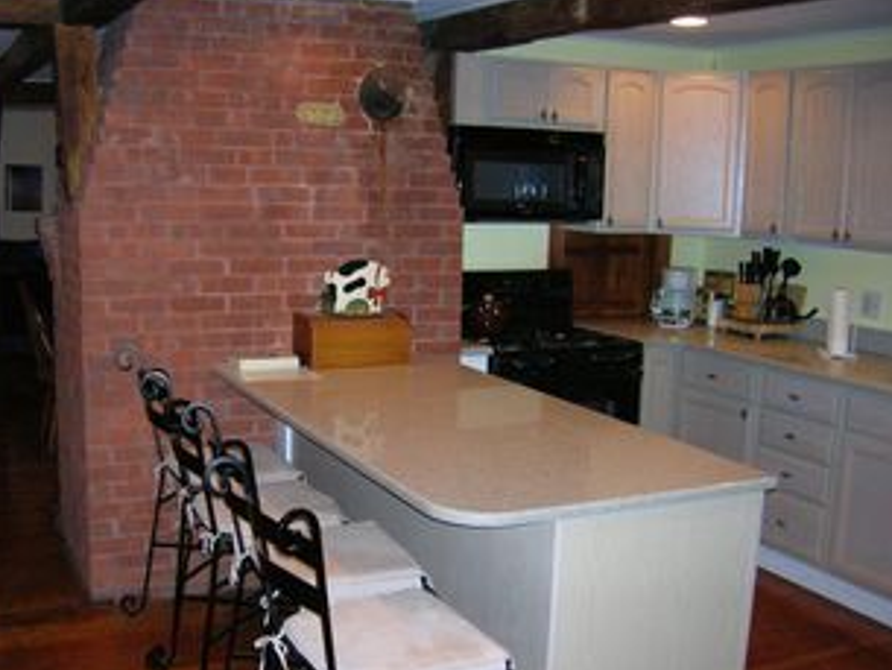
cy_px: 380
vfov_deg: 35.1
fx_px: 1057
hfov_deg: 45.5
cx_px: 363
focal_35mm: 41
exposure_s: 1/60.1
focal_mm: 5.7
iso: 200
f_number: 2.9
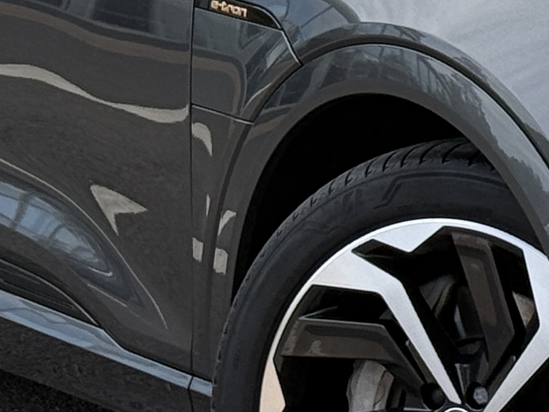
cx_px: 541
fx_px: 4044
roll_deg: +0.1
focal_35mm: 255
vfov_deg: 5.7
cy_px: -342
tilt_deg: +0.1
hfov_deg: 7.7
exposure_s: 1/1456
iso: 80
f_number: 1.78
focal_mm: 6.76
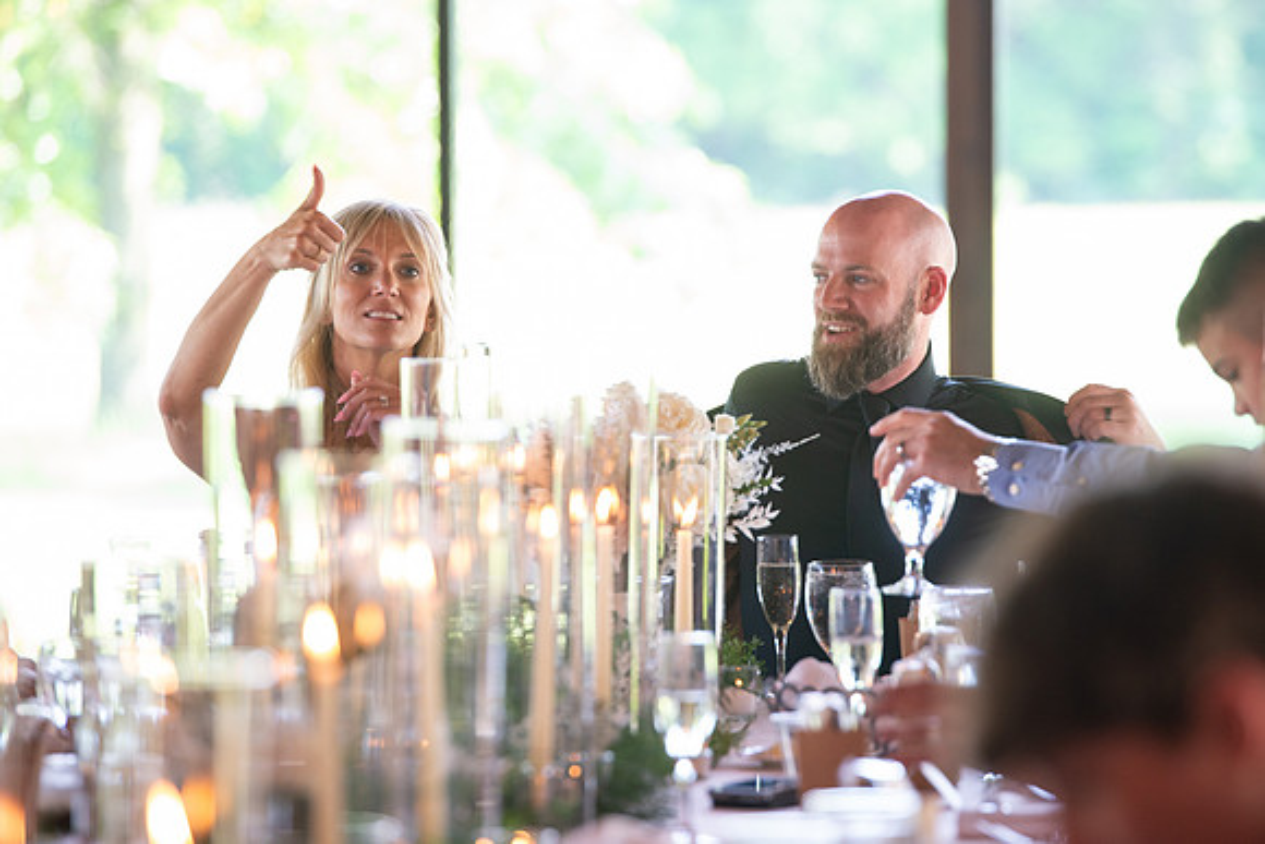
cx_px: 670
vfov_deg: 6.4
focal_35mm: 214
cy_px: 397
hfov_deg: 9.6
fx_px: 7523
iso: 1000
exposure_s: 1/100
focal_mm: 200
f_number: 4
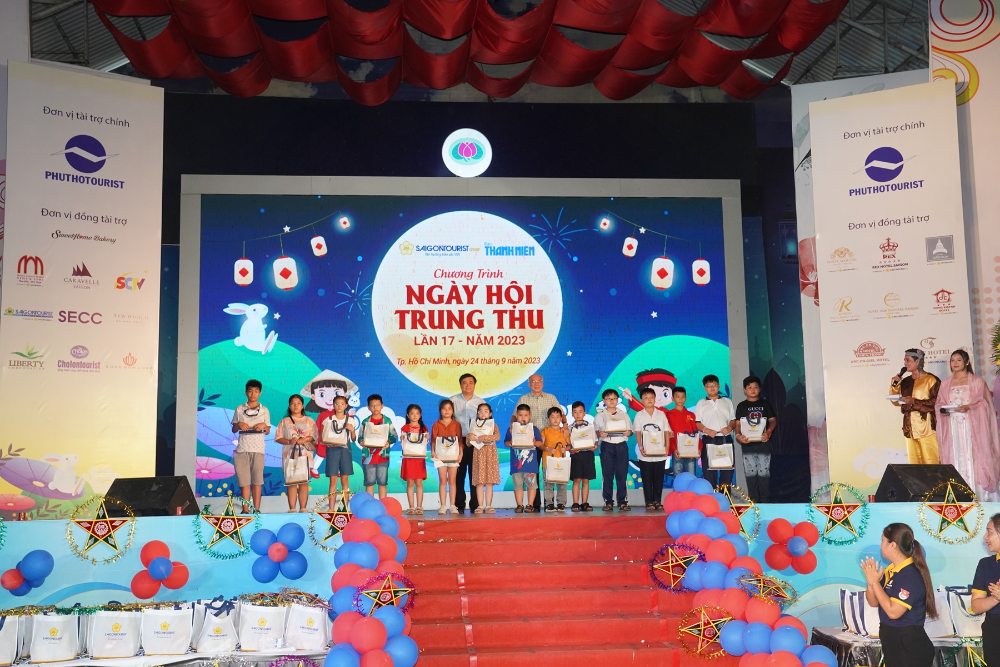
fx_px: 1083
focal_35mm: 39
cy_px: 334
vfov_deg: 34.2
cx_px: 500
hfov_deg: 49.6
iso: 2500
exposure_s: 1/100
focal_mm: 39
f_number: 8
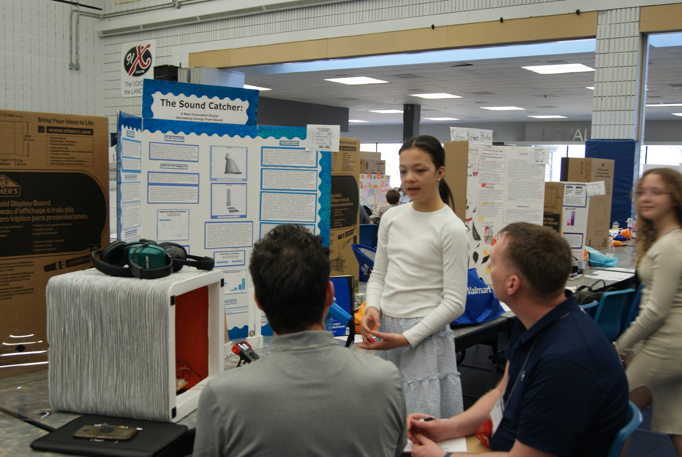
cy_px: 229
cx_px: 334
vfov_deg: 33.5
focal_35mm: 40
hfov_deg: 48.4
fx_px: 759
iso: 320
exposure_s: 1/40
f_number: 4
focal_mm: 26
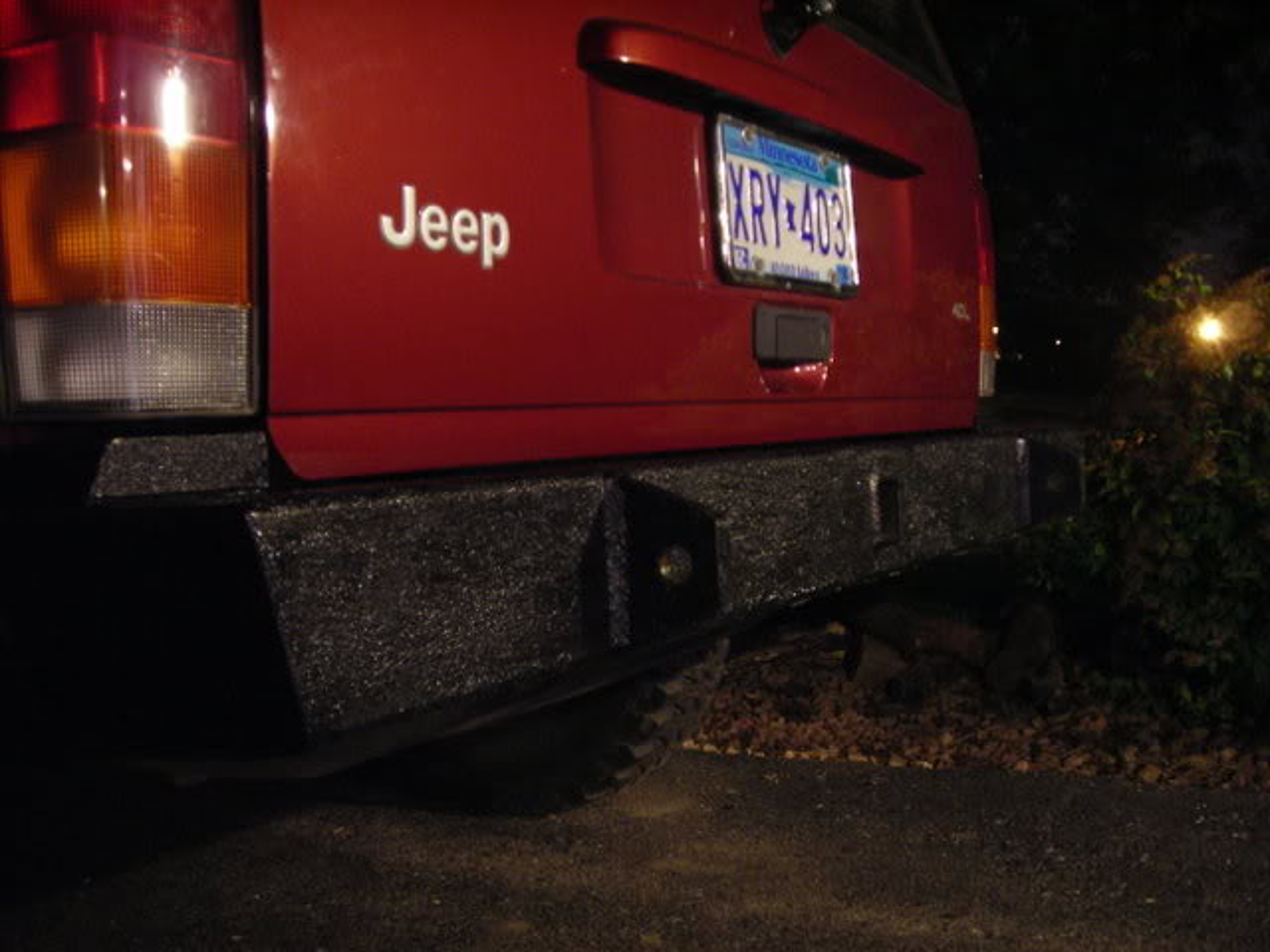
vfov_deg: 37.7
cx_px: 635
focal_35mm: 38
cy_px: 476
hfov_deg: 49.0
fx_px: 1394
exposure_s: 2
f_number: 3.2
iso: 200
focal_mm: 6.3
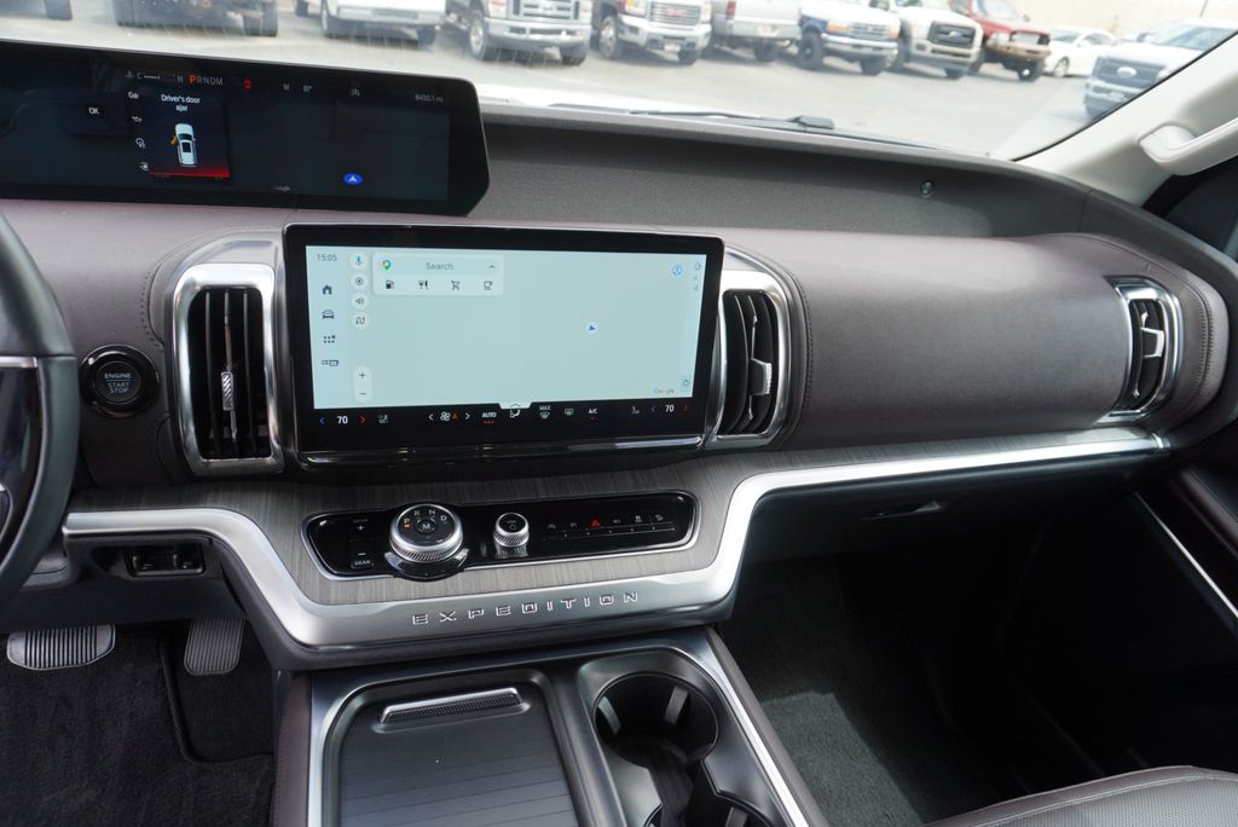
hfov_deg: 73.7
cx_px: 619
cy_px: 414
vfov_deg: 53.2
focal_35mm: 24
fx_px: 826
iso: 100
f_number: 5
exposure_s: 1/100
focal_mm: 16
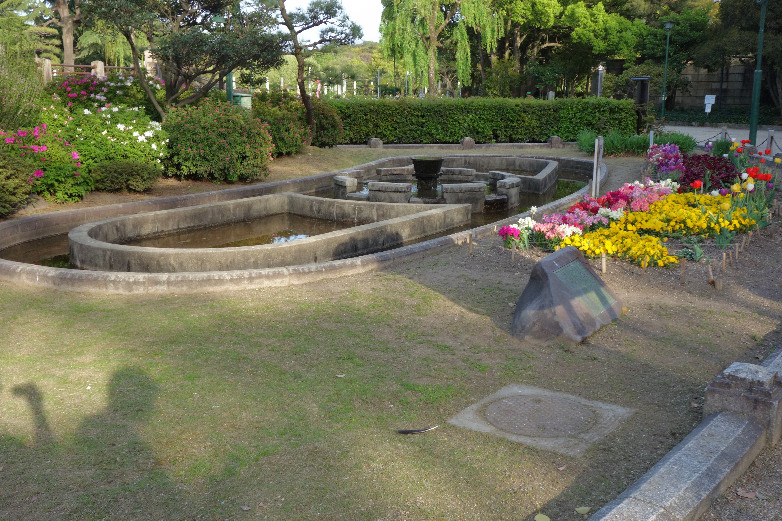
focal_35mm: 38
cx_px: 391
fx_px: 825
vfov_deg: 35.1
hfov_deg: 50.7
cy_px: 260
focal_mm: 14.23
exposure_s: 1/250
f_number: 5.6
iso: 250
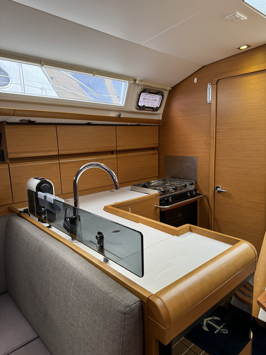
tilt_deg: -7.9
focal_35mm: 24
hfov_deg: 56.8
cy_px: 178
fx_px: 246
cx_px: 133
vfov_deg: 71.6
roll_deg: +1.3
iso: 160
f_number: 1.78
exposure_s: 1/121
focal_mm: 6.76
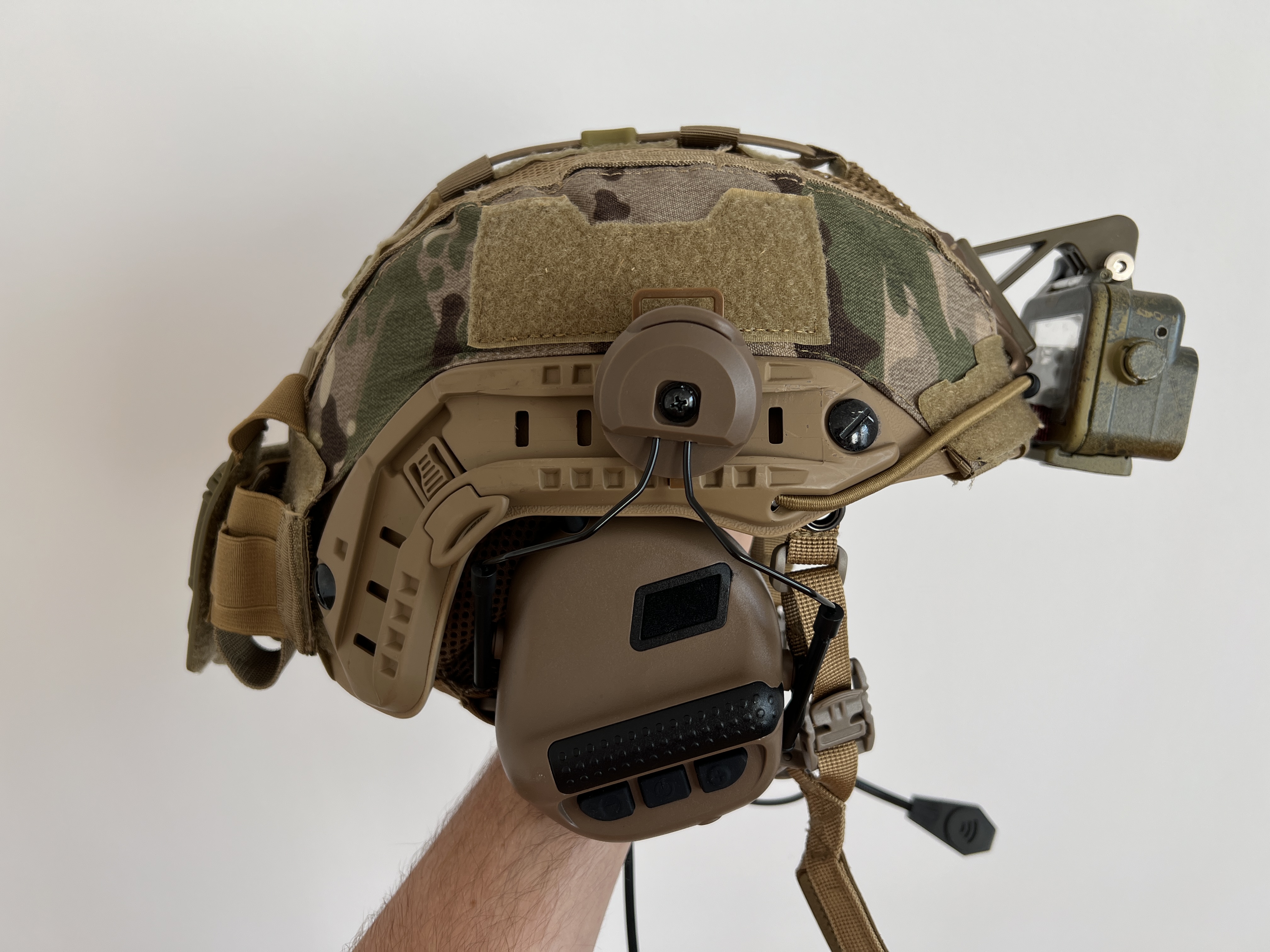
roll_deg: +1.4
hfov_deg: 67.3
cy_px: 476
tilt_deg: -20.7
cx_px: 635
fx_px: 954
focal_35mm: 26
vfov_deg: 53.1
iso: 40
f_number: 1.5
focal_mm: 5.7
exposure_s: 1/121
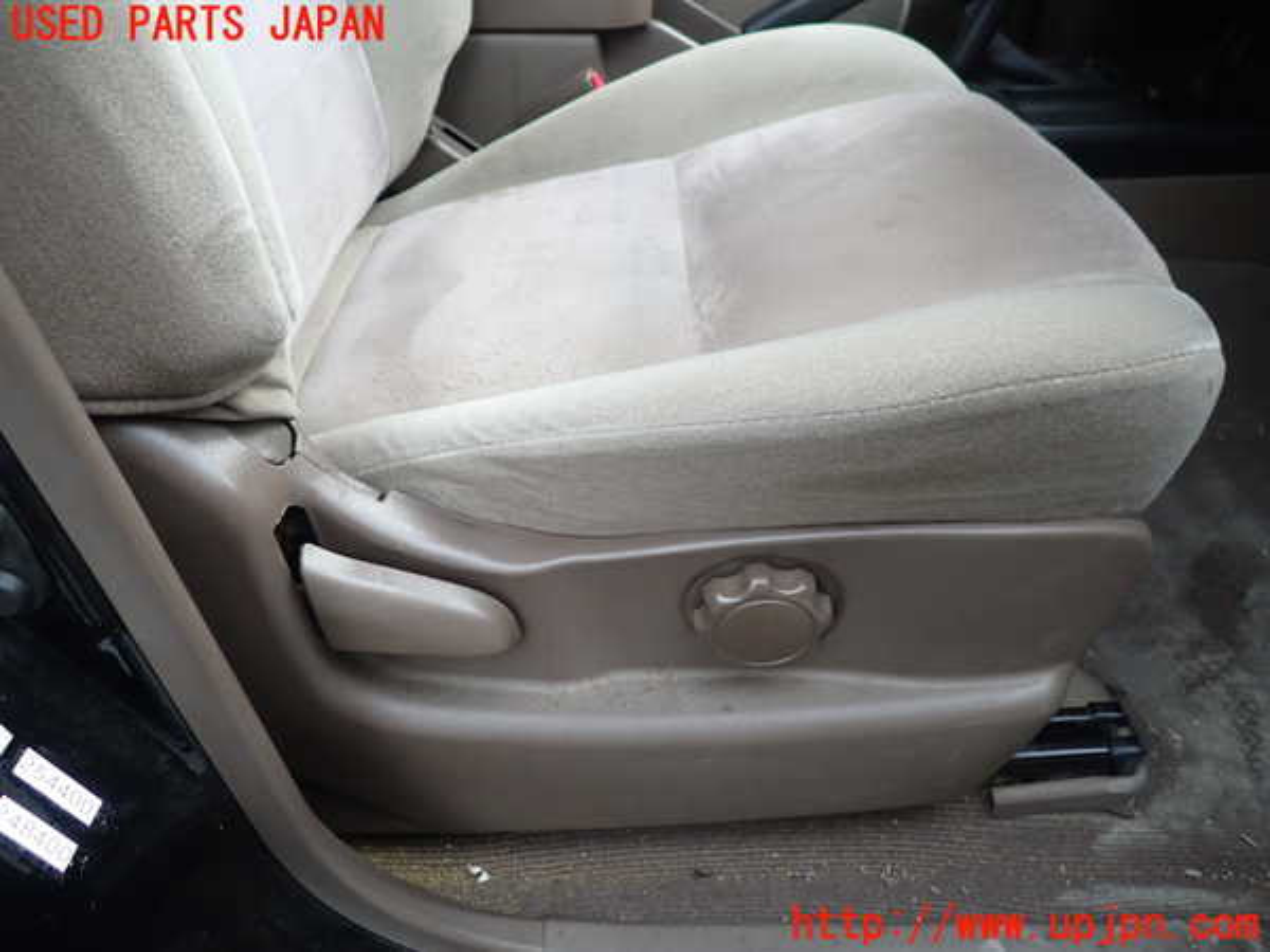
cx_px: 635
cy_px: 476
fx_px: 917
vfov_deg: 54.9
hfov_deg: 69.4
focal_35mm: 25
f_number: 2
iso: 200
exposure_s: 1/60
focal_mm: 4.5
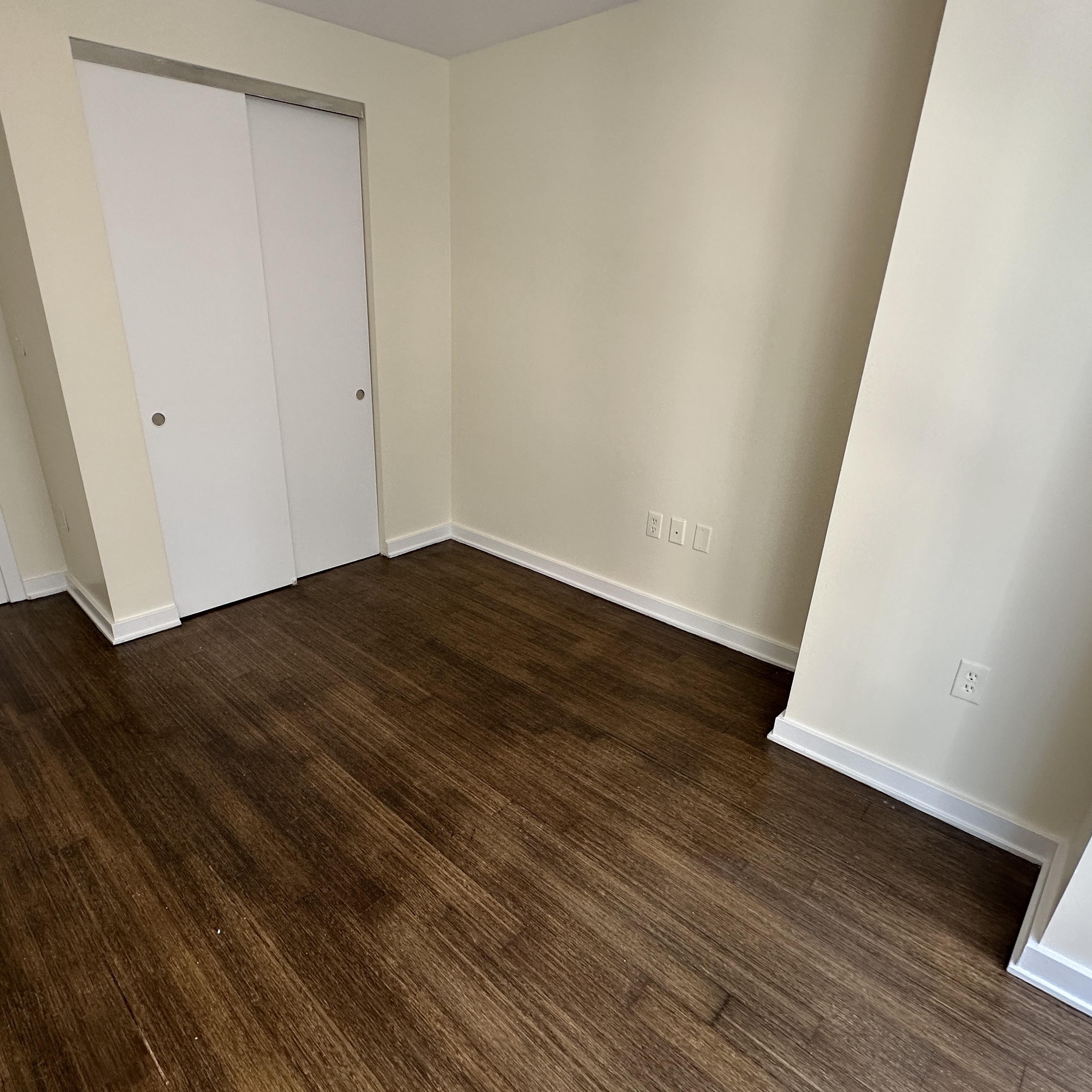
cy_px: 571
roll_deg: -0.1
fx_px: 678
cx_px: 489
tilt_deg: -21.9
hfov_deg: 77.4
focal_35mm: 19
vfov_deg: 77.6
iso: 125
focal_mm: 2.22
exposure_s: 1/99
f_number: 2.2
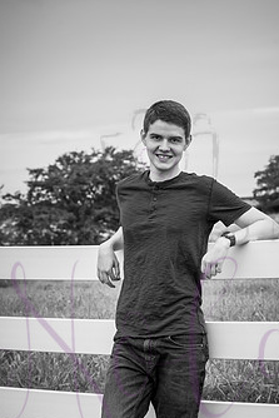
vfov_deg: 16.5
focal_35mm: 124
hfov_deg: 11.1
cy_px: 275
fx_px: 1440
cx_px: 164
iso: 640
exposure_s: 1/320
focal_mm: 92
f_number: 9
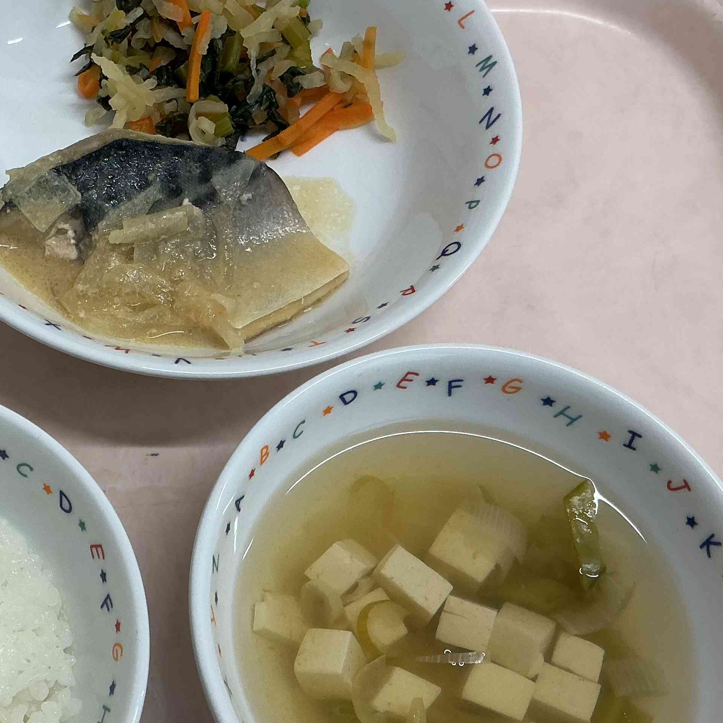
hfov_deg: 30.4
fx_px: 1276
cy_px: 404
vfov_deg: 31.6
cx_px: 93
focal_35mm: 54
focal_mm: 3
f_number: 1.8
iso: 50
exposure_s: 1/120
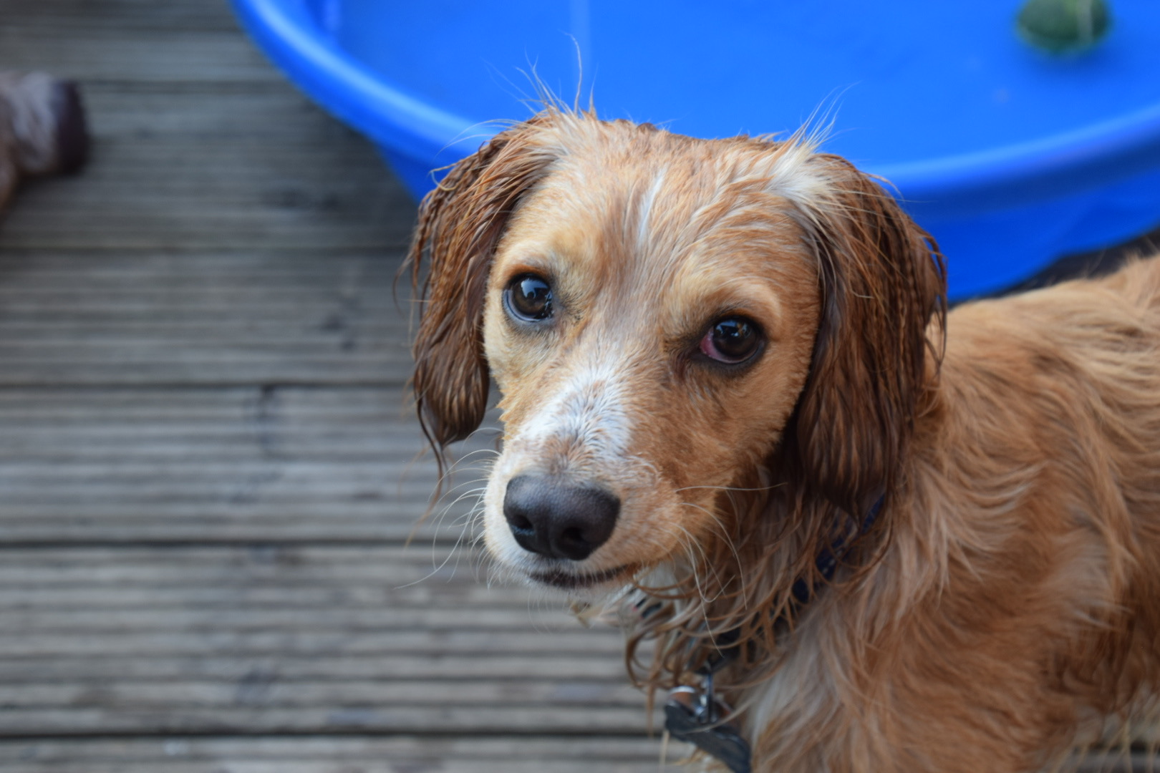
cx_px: 580
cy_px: 386
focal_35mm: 57
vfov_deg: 23.8
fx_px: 1837
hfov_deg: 35.1
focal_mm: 38
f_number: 4.8
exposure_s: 1/100
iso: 400
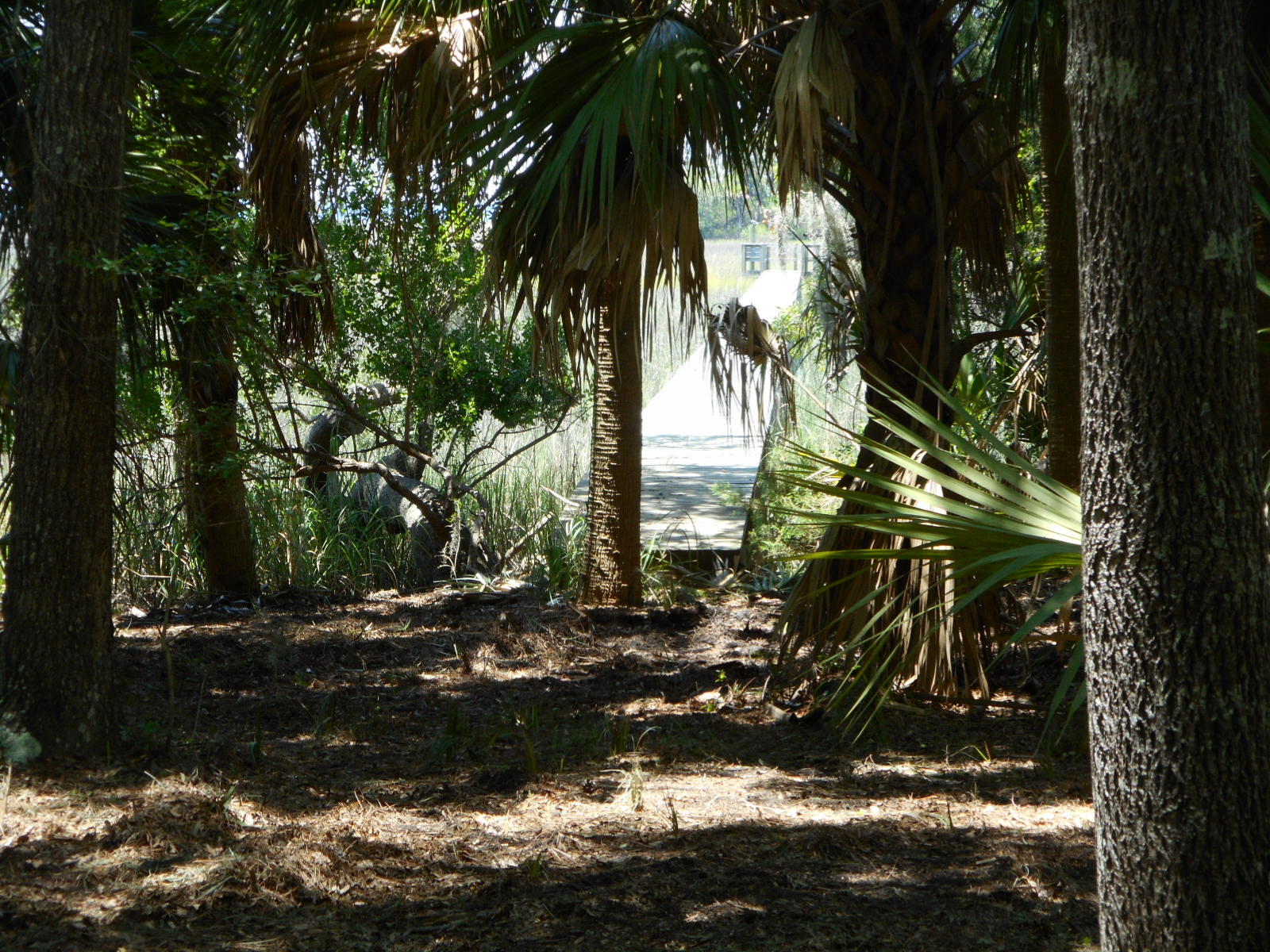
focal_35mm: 117
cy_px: 476
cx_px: 635
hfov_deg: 16.8
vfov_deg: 12.7
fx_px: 4293
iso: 140
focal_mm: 20.9
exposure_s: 1/60
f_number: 5.9
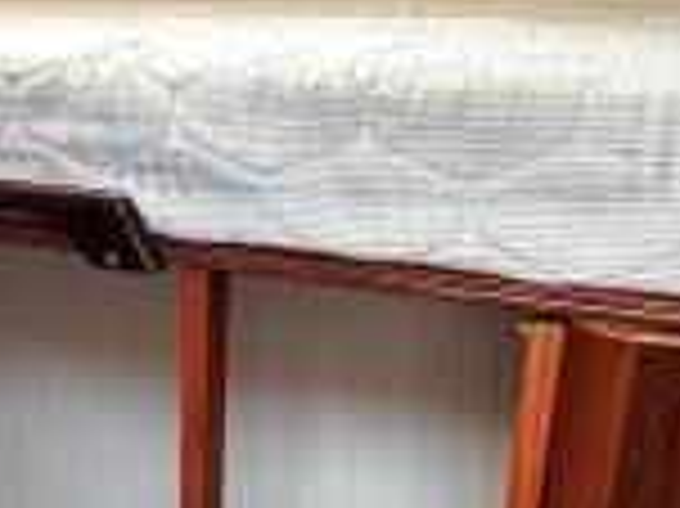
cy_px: 407
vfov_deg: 27.9
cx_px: 225
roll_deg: +0.5
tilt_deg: -25.5
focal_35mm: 51
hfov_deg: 37.1
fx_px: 1001
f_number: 2.2
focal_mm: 2.22
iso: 320
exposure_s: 1/75
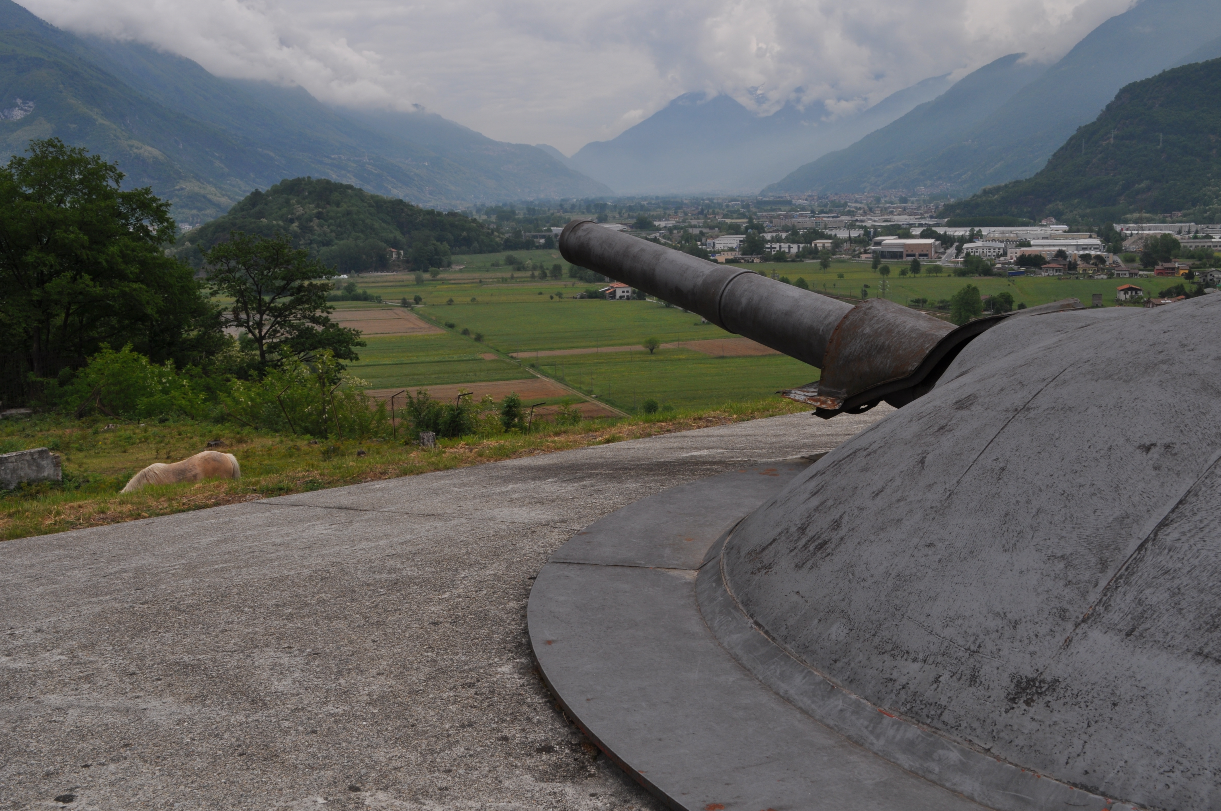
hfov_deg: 49.6
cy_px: 406
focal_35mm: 39
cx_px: 610
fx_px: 1321
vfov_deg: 34.1
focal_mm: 26
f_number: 10
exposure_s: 1/400
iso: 200
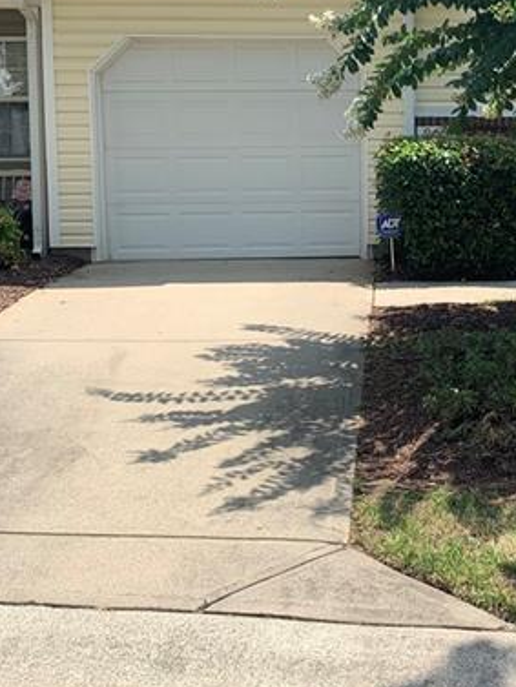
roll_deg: +2.3
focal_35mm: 53
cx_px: 461
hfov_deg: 26.6
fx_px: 1053
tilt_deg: -5.2
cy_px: 244
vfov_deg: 35.9
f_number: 1.8
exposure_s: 1/1387
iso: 25
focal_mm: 4.25
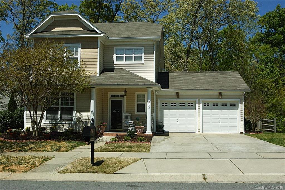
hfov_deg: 53.2
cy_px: 95
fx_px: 285
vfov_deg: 36.8
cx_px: 142
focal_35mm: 36
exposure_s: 1/320
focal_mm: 24
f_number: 18
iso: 400
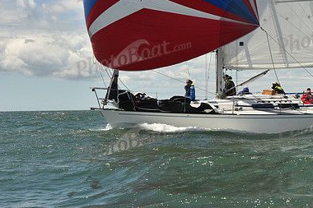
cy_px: 88
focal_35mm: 107
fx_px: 930
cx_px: 235
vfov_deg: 12.8
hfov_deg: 19.0
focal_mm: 70
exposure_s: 1/800
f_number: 11
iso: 320
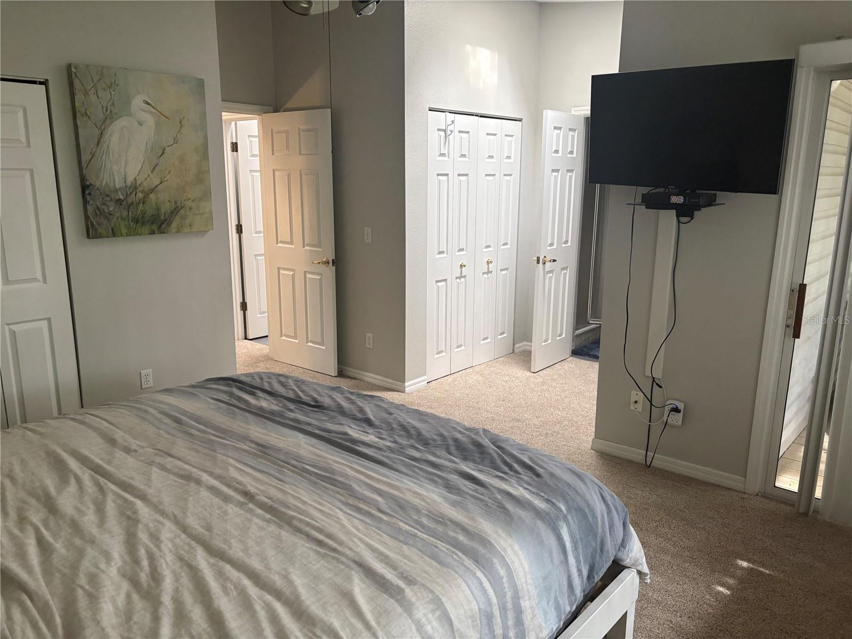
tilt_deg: -12.1
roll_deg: +0.6
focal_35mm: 26
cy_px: 320
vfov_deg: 53.1
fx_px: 640
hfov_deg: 67.3
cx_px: 426
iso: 200
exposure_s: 1/60
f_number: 1.6
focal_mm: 5.96
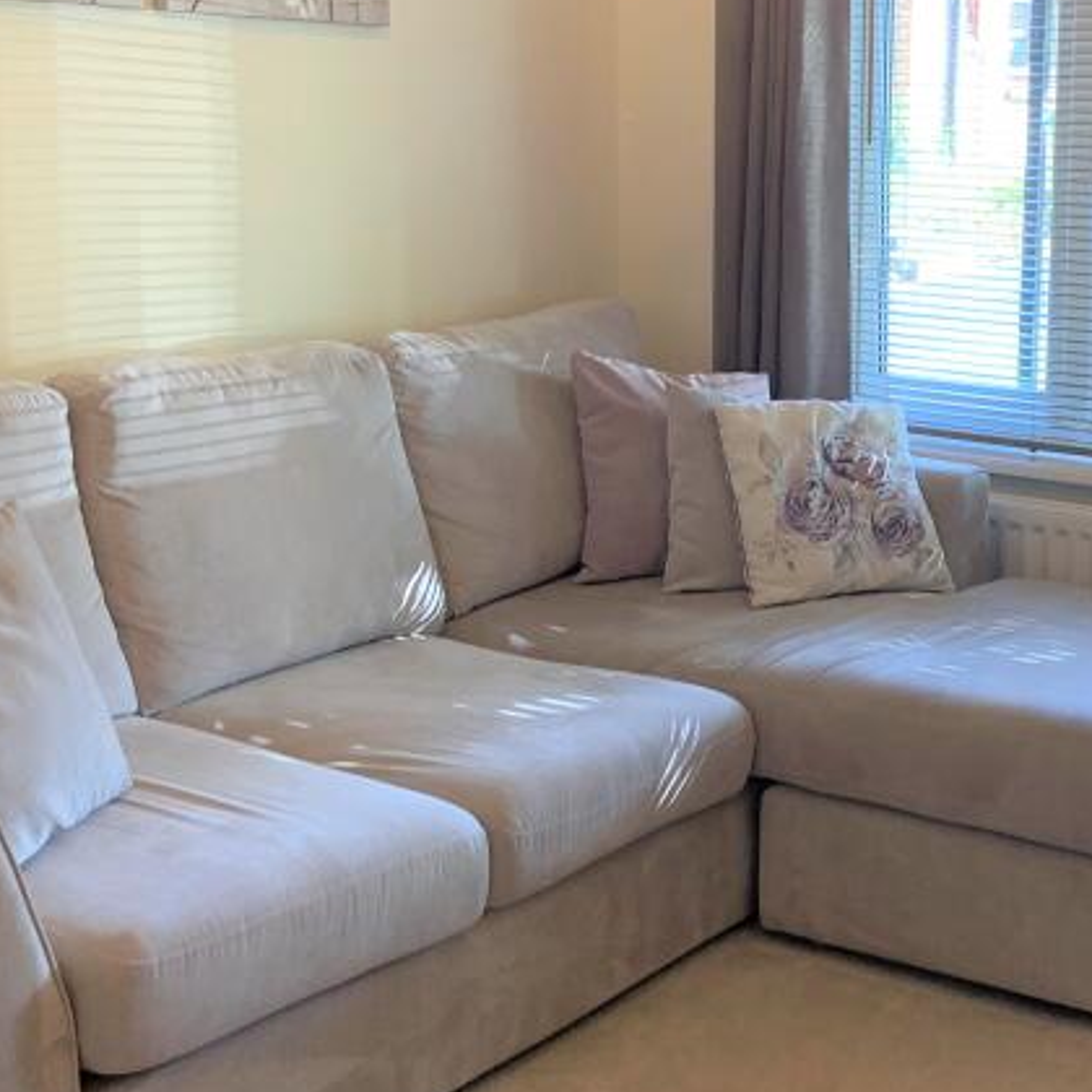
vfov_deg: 30.4
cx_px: 848
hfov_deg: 30.0
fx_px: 1999
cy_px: 416
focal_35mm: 56
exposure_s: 1/50
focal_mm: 4.25
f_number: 1.8
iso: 64
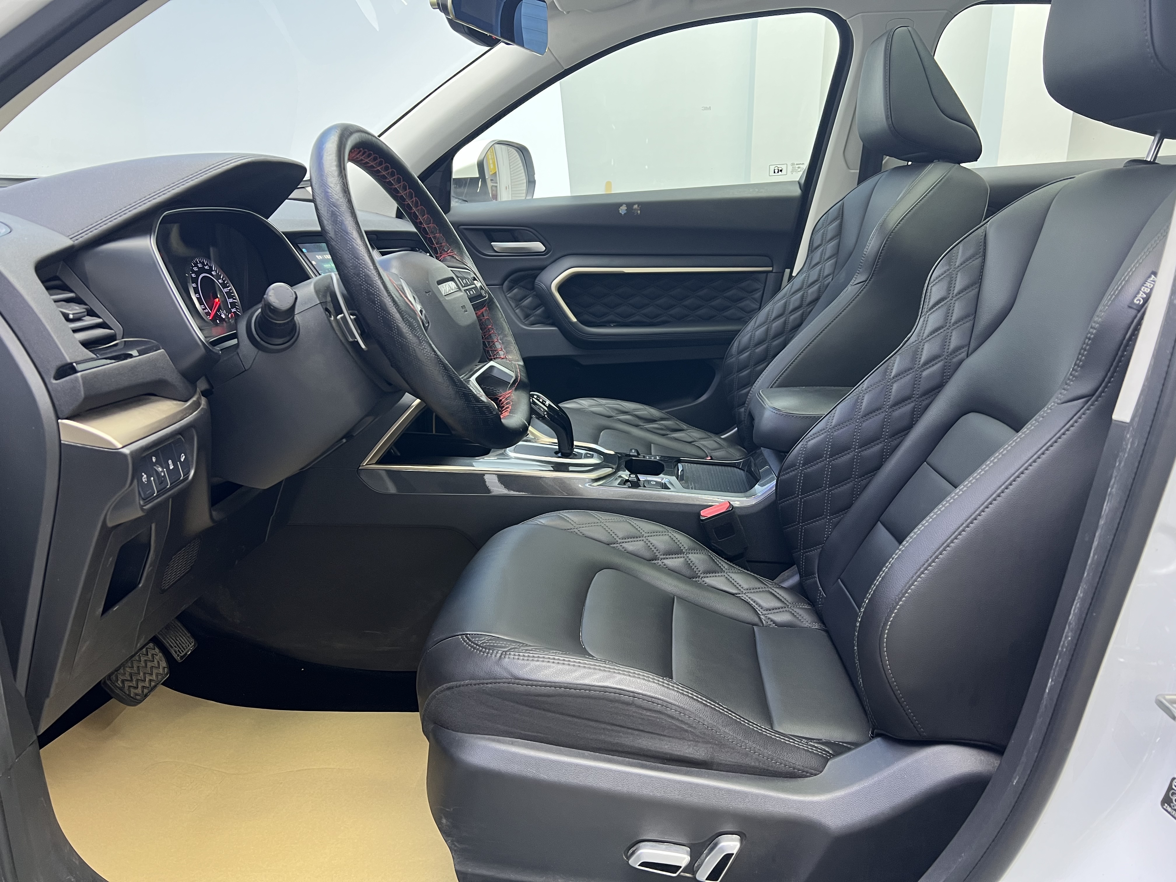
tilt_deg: -15.3
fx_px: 883
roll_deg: +0.0
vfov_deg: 53.1
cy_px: 441
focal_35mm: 26
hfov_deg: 67.3
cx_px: 588
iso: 160
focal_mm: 5.7
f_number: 1.5
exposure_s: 1/50
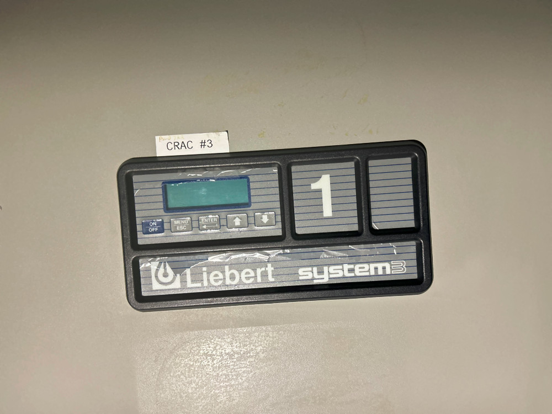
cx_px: 276
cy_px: 207
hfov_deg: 67.3
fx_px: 415
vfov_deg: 53.1
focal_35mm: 26
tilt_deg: +0.0
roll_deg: +4.2
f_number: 1.5
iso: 250
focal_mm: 5.7
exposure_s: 1/60
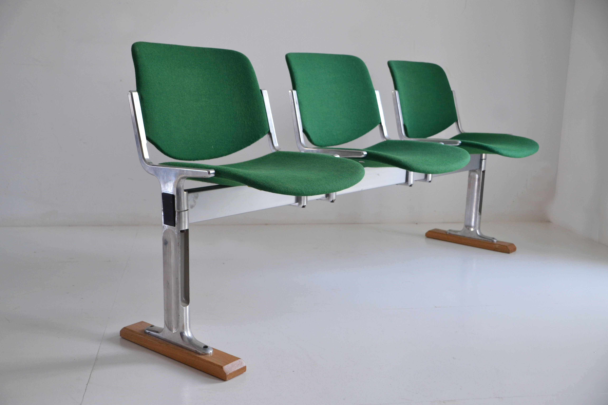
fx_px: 659
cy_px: 202
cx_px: 304
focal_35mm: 39
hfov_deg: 49.6
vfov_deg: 34.2
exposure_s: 1/40
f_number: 4
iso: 400
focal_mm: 26
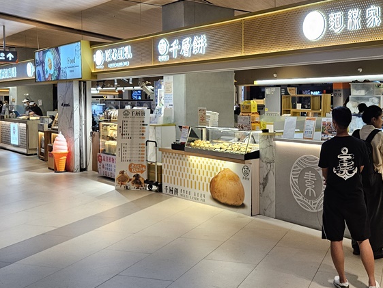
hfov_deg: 44.6
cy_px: 103
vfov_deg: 34.9
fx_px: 454
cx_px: 275
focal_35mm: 41
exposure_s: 1/120
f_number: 1.8
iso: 250
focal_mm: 5.4
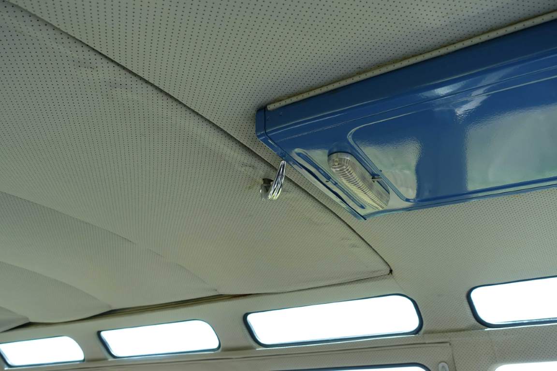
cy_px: 186
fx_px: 495
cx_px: 278
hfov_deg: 58.7
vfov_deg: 41.1
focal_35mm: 32
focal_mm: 11.81
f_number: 4
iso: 125
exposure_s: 1/160
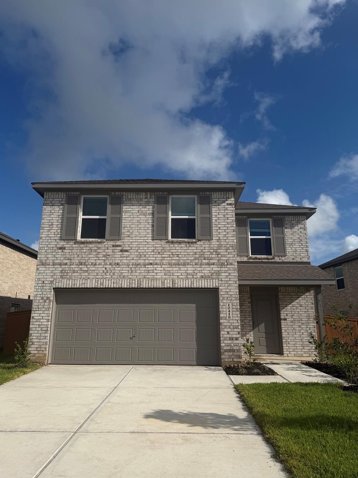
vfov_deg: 69.4
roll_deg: -0.2
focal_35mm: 25
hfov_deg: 54.9
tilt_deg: +14.9
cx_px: 173
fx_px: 345
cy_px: 237
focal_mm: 6.76
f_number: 1.78
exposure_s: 1/9091
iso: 80
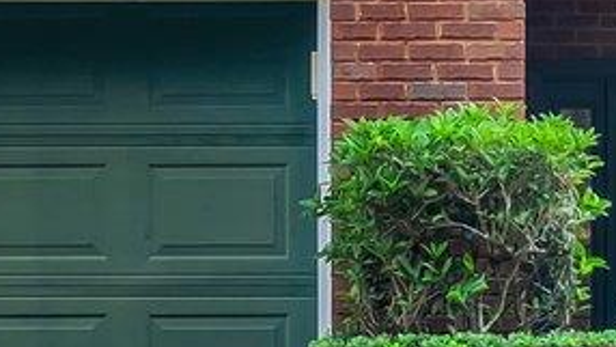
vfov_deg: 4.8
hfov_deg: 8.5
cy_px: 324
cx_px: 319
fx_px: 4166
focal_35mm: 255
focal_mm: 22.9
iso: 250
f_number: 8
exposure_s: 1/40
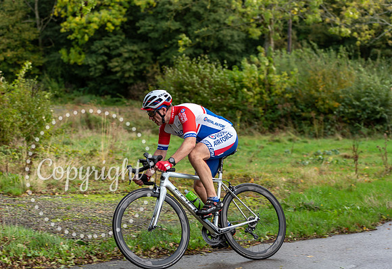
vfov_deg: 18.7
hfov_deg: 27.0
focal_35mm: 74
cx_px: 182
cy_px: 129
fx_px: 817
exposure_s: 1/500
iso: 200
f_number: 3.2
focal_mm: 70
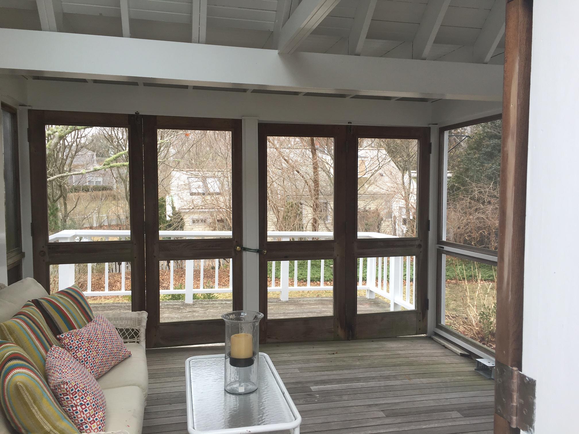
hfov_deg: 61.7
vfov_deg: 48.2
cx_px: 290
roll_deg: +0.2
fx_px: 485
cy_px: 217
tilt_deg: -2.8
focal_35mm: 29
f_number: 2.2
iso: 25
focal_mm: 4.15
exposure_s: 1/60
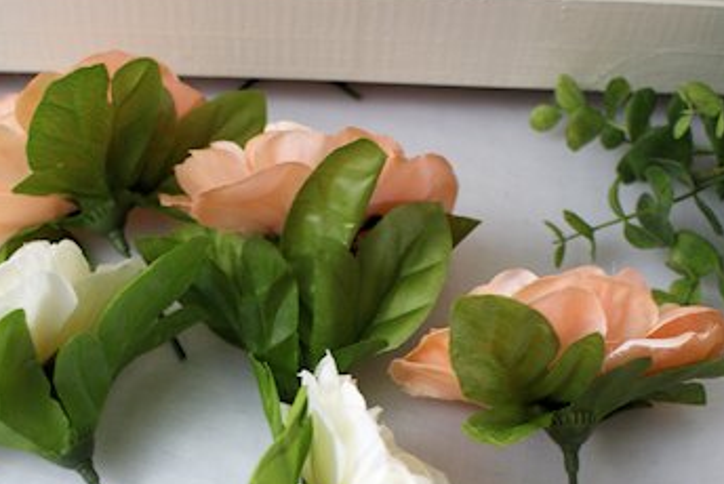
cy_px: 383
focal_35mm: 55
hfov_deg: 36.2
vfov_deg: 24.3
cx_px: 316
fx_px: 1107
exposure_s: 1/20
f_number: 4
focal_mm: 20
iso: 400
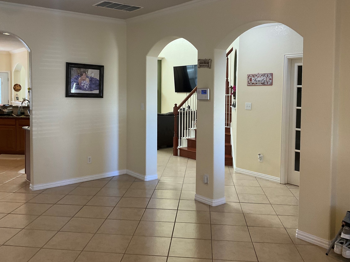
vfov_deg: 40.5
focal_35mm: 35
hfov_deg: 52.6
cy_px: 104
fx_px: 354
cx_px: 160
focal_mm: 3
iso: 160
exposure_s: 1/60
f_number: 1.8
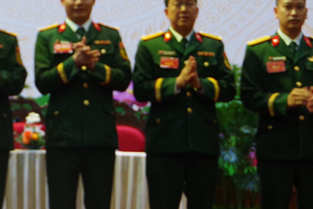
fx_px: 1356
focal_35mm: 156
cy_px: -78
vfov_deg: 8.6
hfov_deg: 12.7
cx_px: -103
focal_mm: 28
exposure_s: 1/60
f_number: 4
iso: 400
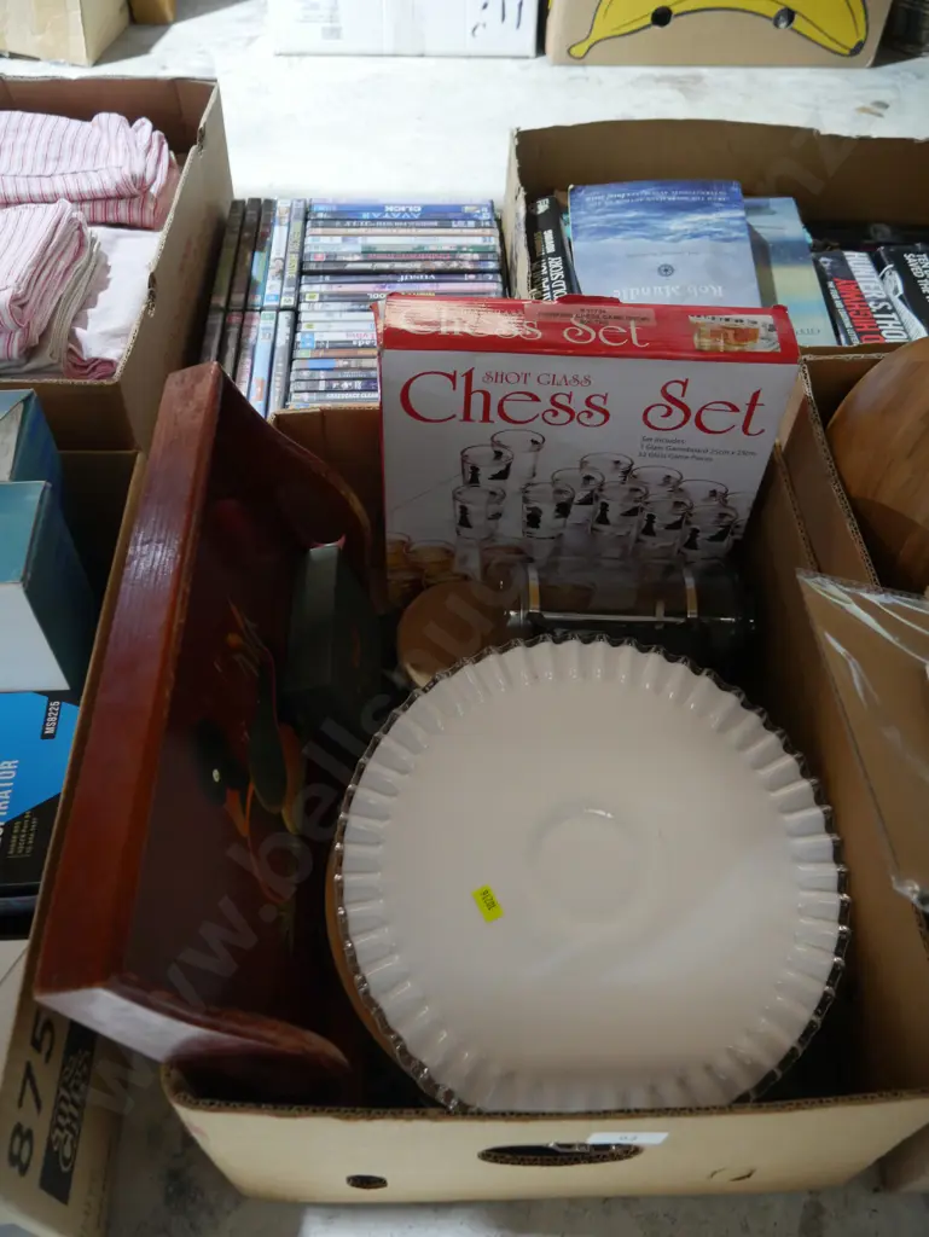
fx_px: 1001
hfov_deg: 49.8
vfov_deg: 63.4
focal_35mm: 28
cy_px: 618
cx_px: 464
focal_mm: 14
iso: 2000
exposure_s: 1/60
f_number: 3.5
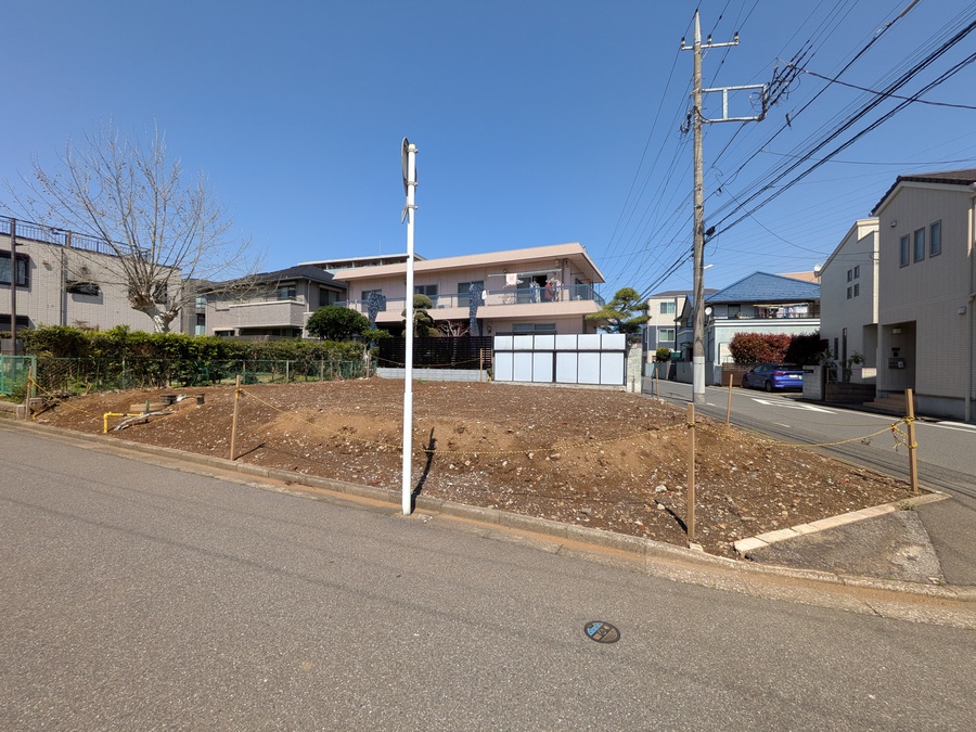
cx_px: 488
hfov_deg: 102.1
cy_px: 366
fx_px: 395
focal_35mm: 14
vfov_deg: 85.7
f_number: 2.2
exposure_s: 1/1923
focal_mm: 1.83
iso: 43
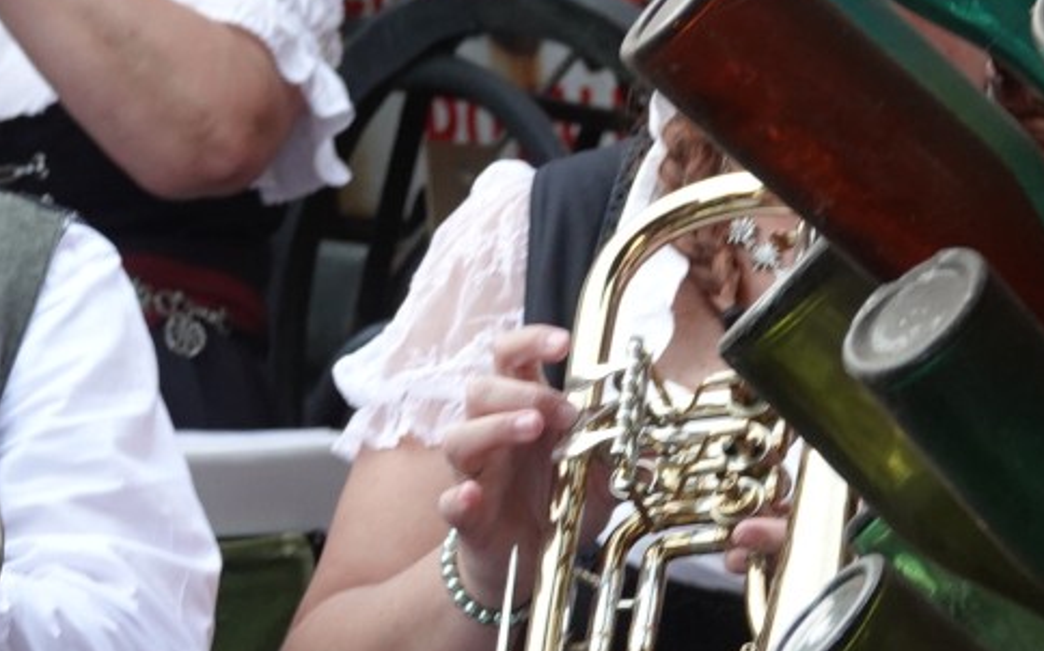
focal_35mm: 290
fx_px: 8247
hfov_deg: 7.2
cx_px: -13
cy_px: 545
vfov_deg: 4.5
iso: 250
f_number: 3.5
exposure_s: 1/100
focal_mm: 31.33
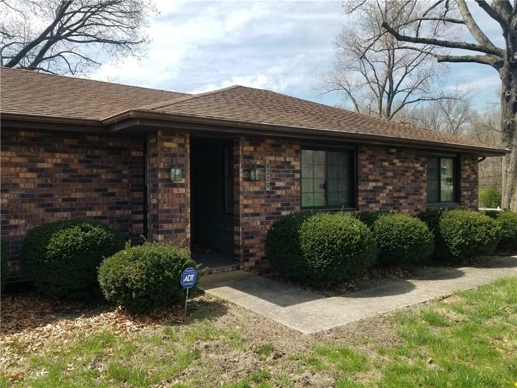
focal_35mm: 26
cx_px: 258
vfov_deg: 53.1
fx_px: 388
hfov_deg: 67.3
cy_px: 194
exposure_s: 1/1676
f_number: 1.7
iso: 50
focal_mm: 4.25
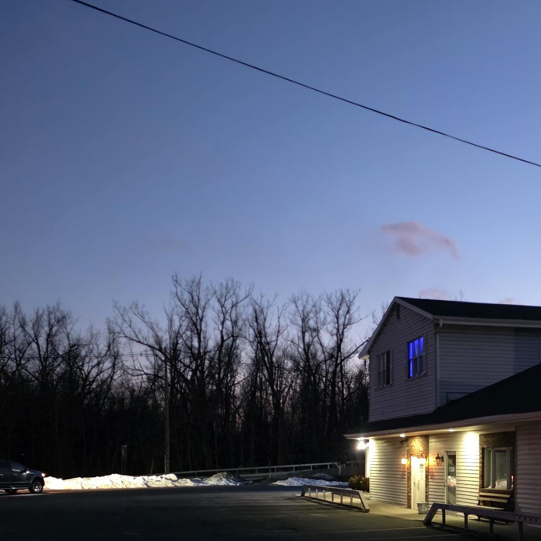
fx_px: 919
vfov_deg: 31.5
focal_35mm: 52
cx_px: 488
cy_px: 471
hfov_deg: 31.3
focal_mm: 6.3
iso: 2000
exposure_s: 1/60
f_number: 1.7
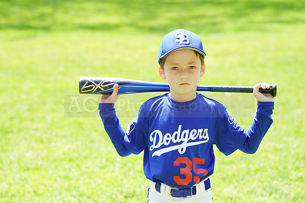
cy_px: 102
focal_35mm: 177
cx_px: 152
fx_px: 1499
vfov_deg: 7.7
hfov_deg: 11.6
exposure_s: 1/200
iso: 200
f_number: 6.3
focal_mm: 177
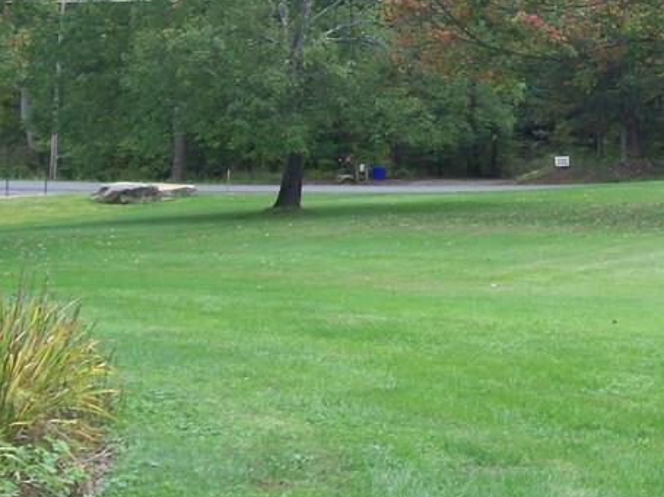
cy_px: -31
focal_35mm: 81
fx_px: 1553
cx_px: 654
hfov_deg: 23.2
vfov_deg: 17.7
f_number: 2.7
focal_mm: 6
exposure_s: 1/232
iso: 80
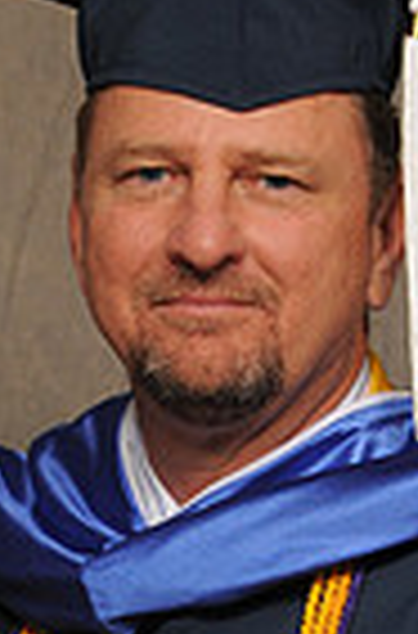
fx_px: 4123
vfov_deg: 8.7
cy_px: 701
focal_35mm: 235
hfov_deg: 5.8
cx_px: -7
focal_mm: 38
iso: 200
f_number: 6.3
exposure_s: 1/60
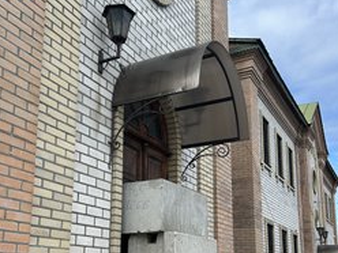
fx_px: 410
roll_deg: +0.4
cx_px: 161
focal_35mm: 42
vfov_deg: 33.7
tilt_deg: +12.3
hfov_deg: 44.8
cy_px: 188
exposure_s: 1/1779
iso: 50
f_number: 1.5
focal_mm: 5.7
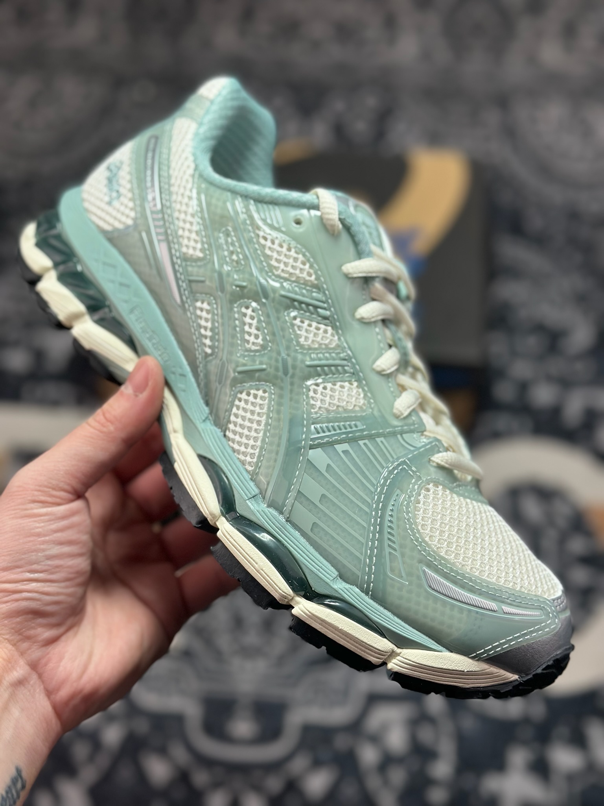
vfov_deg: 39.7
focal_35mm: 48
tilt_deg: -56.5
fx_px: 1117
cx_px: 302
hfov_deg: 30.3
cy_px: 403
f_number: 1.78
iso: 80
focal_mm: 6.86
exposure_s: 1/1199
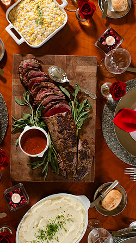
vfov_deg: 39.2
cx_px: 59
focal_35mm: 53
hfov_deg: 22.6
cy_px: 121
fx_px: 340
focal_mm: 50
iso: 320
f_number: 5.6
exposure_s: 1/100
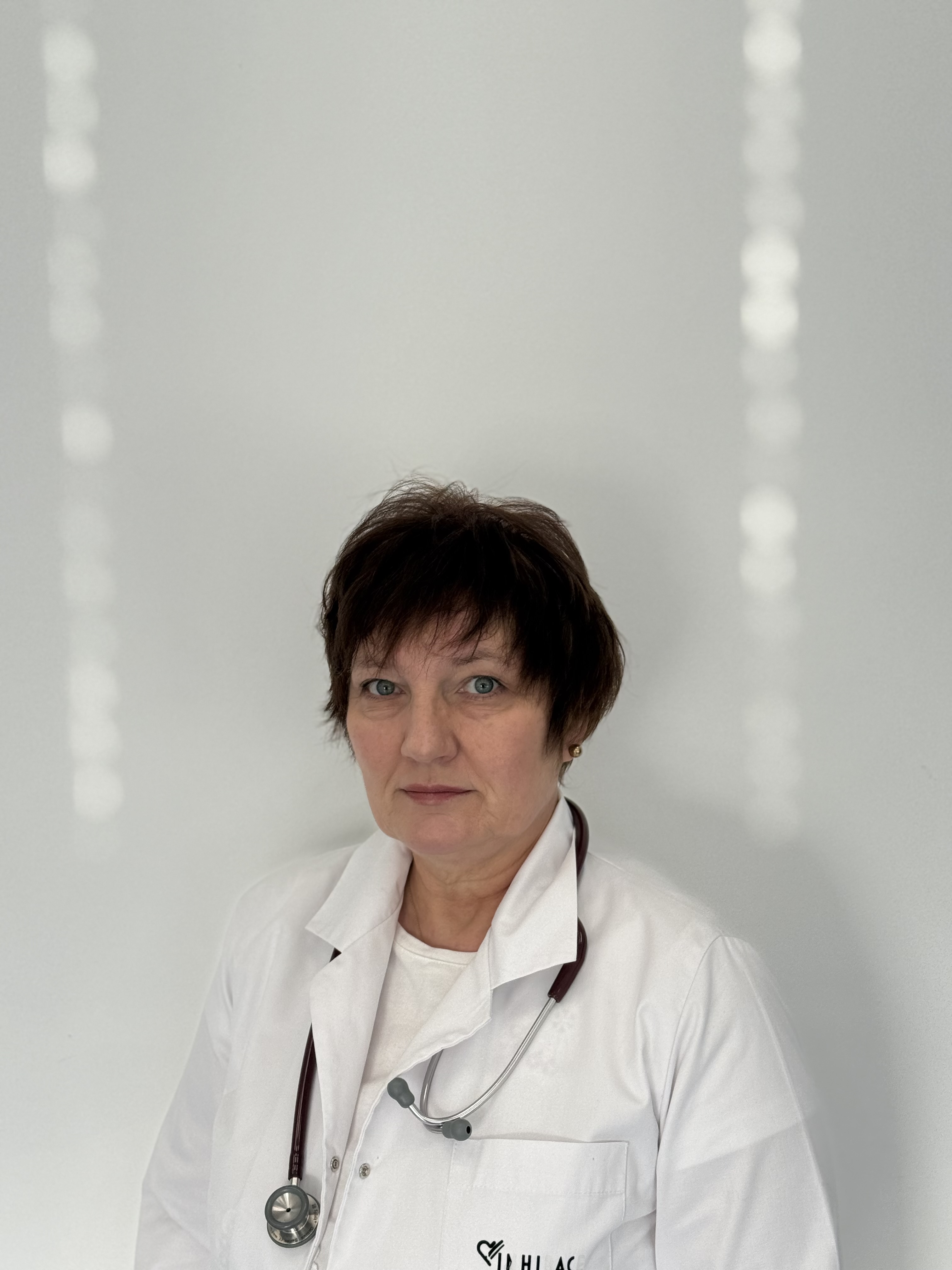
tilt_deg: -3.2
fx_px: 1760
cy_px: 635
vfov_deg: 39.7
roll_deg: -0.3
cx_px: 476
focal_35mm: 48
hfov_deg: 30.3
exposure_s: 1/669
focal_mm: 6.76
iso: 100
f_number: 1.78
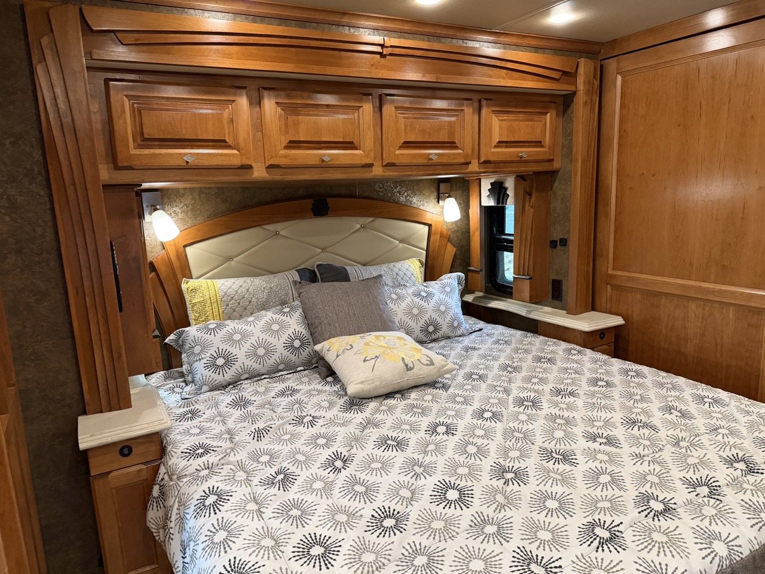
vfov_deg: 56.8
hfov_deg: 71.6
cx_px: 382
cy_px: 287
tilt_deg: -10.0
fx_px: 530
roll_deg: +2.8
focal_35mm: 24
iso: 500
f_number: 1.78
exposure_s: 1/60
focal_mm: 6.76
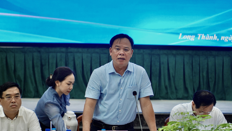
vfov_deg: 7.3
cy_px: 72
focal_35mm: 166
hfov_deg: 13.0
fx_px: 1018
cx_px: 116
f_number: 4
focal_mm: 105
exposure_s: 1/200
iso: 1000
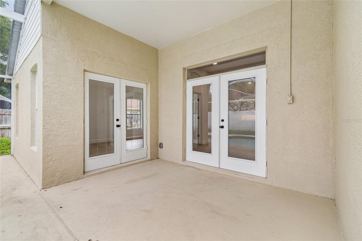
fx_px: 151
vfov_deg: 77.3
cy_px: 120
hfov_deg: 100.4
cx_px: 181
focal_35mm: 15
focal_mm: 10
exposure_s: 1/50
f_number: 7.1
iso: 100
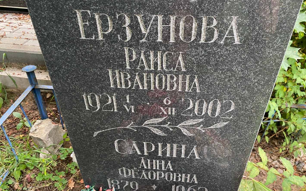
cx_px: 155
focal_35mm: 28
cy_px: 105
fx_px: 234
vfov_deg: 44.5
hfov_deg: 66.5
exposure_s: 1/60
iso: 125
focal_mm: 4.25
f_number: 1.8
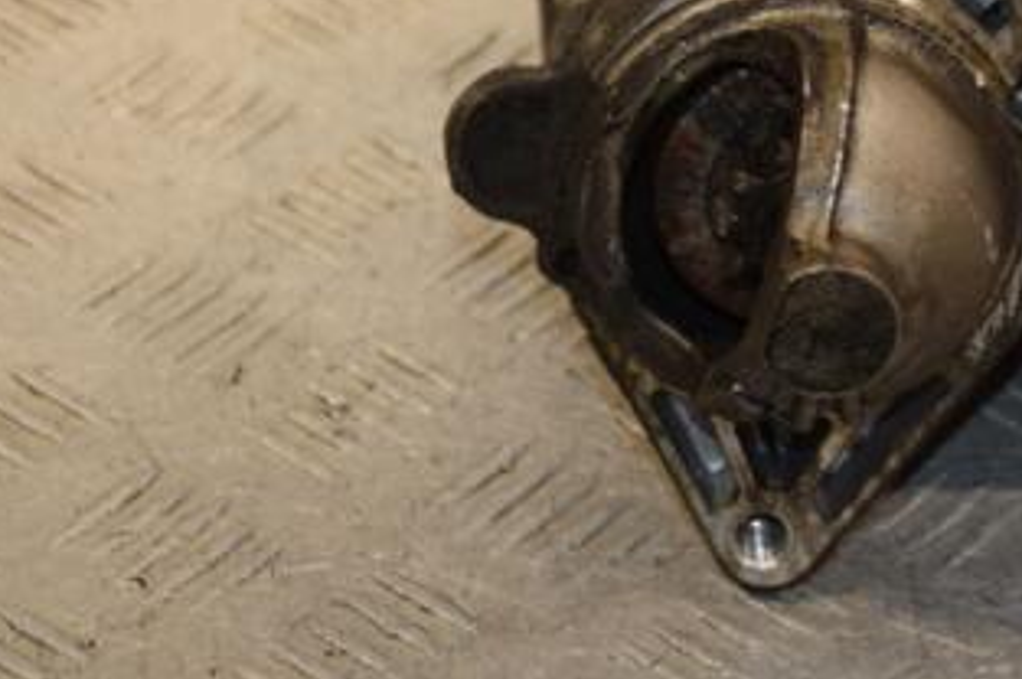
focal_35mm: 190
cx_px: 855
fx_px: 5388
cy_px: 108
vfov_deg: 7.2
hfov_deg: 10.8
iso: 800
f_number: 5.6
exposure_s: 1/200
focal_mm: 66
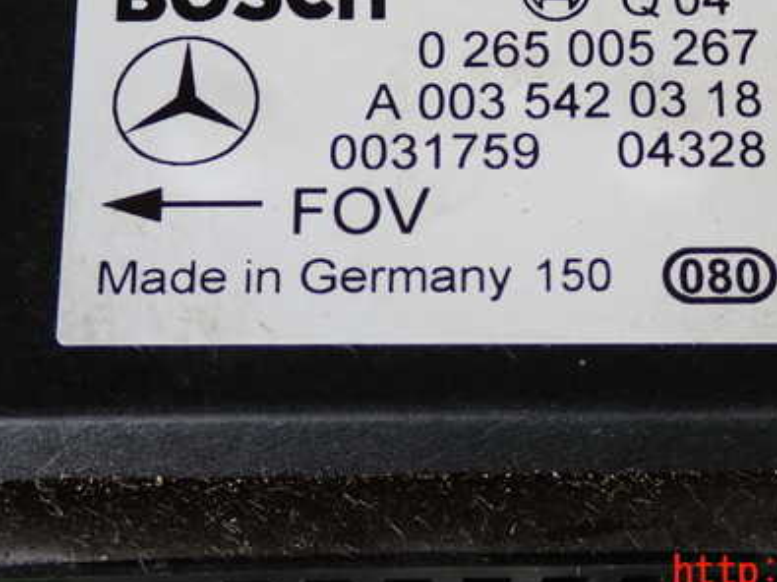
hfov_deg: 23.7
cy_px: 155
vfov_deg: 17.9
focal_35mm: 82
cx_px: 527
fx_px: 1840
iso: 200
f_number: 3.3
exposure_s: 1/80
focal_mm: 9.65
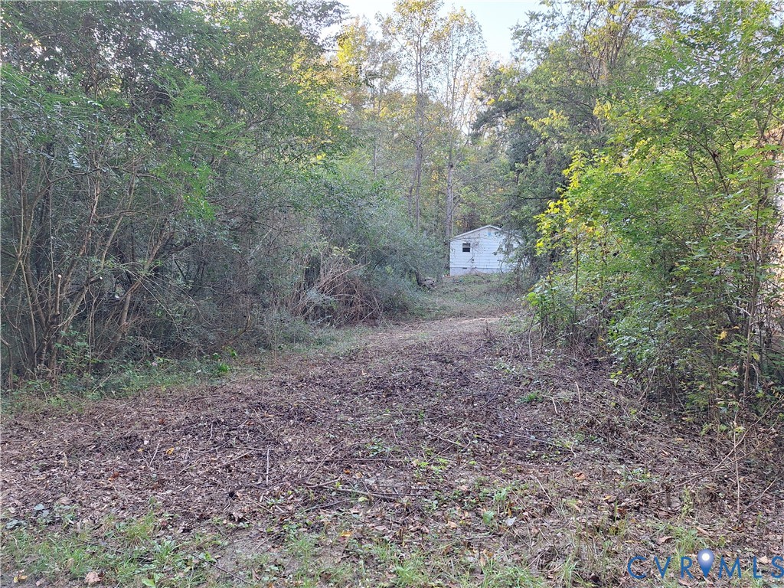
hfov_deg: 73.9
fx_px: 521
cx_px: 392
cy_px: 294
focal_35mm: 23
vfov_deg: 58.9
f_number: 1.8
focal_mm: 5.54
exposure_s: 1/120
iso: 50
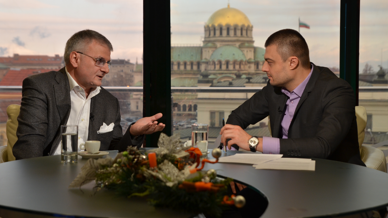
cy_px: 97
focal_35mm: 67
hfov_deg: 31.4
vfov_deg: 18.0
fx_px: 689
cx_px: 192
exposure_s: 1/125
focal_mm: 42
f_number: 4
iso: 500
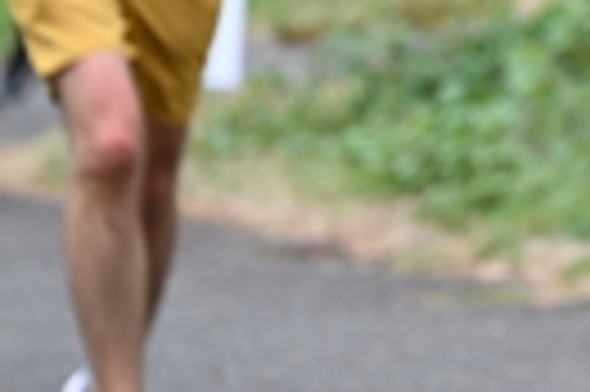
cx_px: 887
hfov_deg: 2.4
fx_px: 13782
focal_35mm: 842
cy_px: -205
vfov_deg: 1.6
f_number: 6.3
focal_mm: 200
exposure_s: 1/320
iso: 400
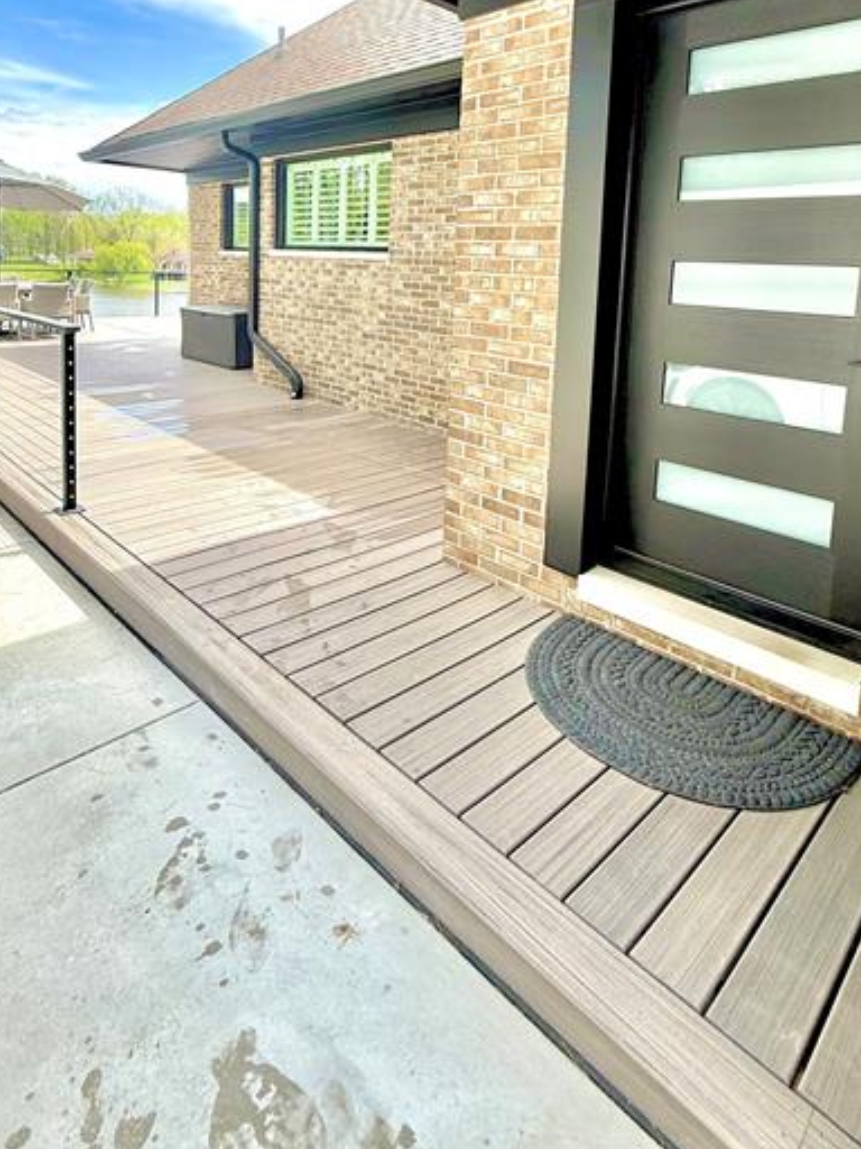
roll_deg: -2.2
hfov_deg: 63.4
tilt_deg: -5.4
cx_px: 417
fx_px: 696
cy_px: 341
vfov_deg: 75.3
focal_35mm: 21
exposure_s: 1/726
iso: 64
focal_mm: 2.22
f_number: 2.2
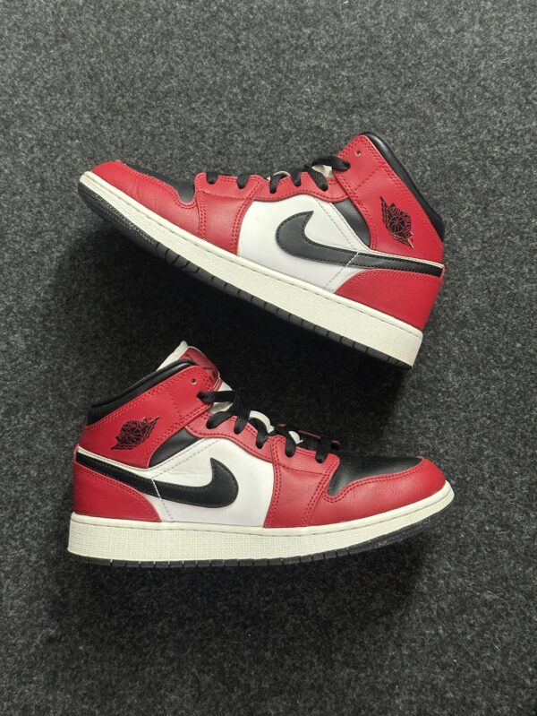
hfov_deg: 30.3
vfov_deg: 39.6
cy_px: 358
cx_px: 268
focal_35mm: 48
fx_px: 992
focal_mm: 6.86
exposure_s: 1/33
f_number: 1.78
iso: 320
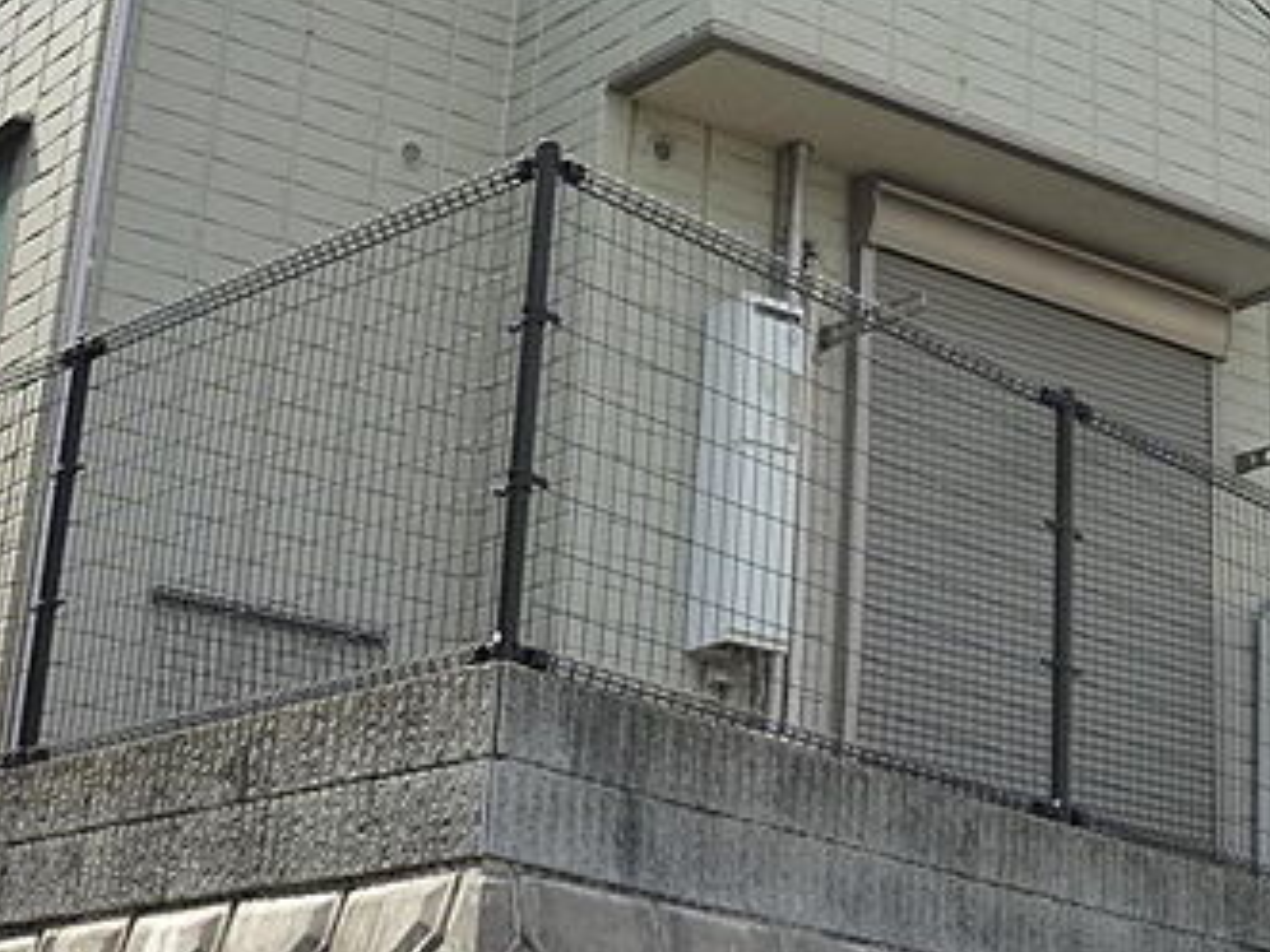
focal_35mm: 79
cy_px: 99
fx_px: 2898
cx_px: 822
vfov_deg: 18.4
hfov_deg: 24.6
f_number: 4
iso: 125
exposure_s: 1/320
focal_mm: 7.2
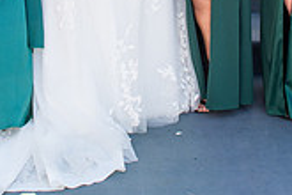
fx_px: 852
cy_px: -135
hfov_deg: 19.4
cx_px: 114
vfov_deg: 12.2
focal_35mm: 105
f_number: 5
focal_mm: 24
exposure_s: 1/125
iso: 100
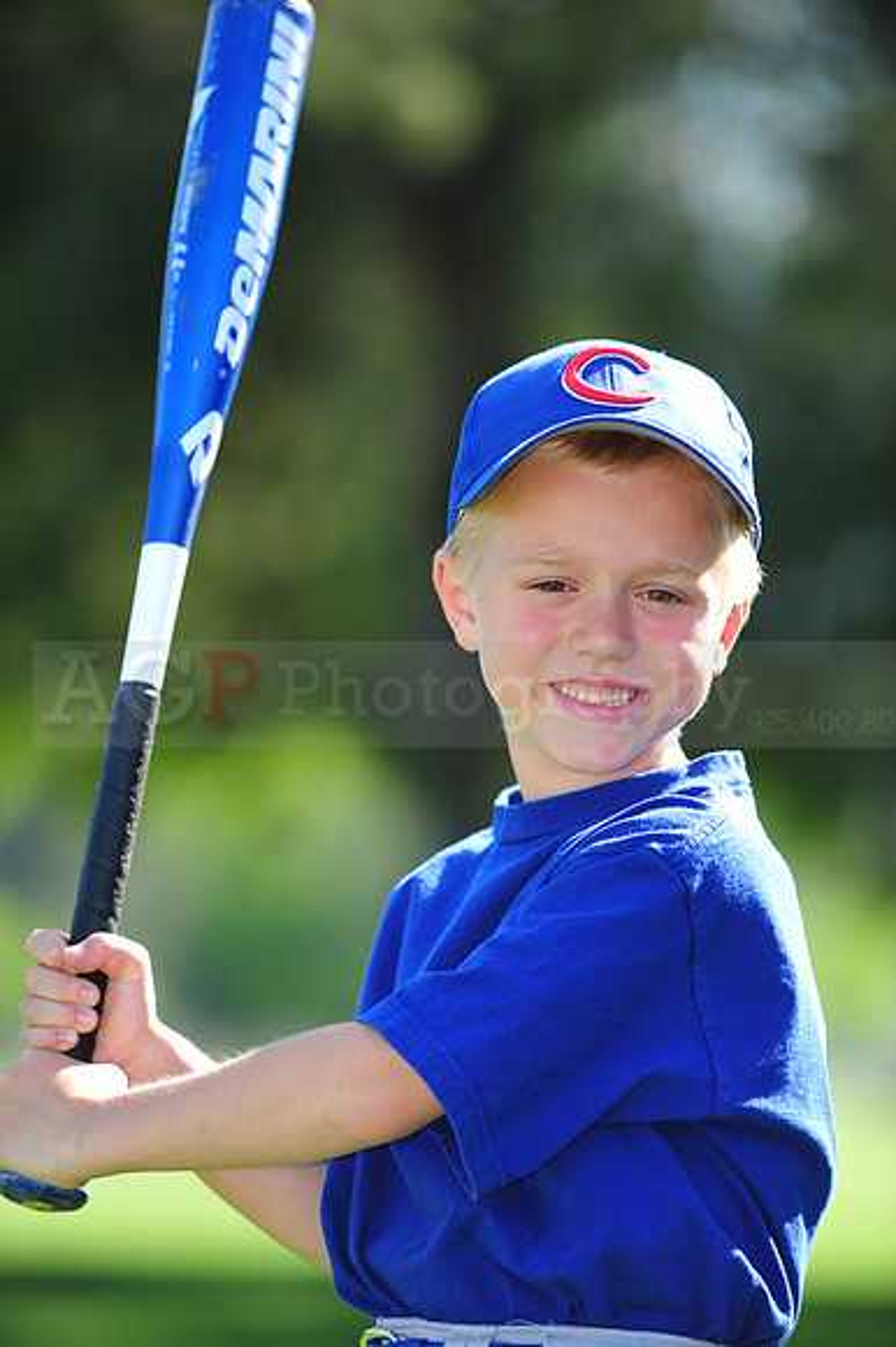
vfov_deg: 10.3
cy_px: 674
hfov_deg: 6.9
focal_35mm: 200
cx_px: 448
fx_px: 7475
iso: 200
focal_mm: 200
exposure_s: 1/400
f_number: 4.5
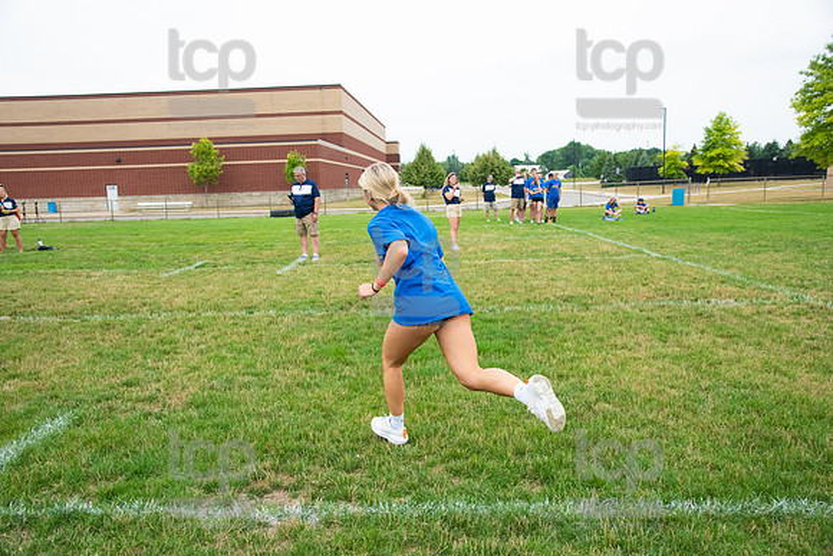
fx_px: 694
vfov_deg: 43.6
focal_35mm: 30
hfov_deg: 61.9
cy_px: 278
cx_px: 416
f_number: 5.6
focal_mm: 30
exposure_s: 1/1600
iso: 2000
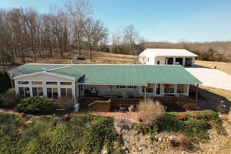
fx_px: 141
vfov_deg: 57.2
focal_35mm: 22
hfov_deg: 78.6
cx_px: 116
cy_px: 77
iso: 100
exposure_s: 1/320
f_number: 2.8
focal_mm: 8.38
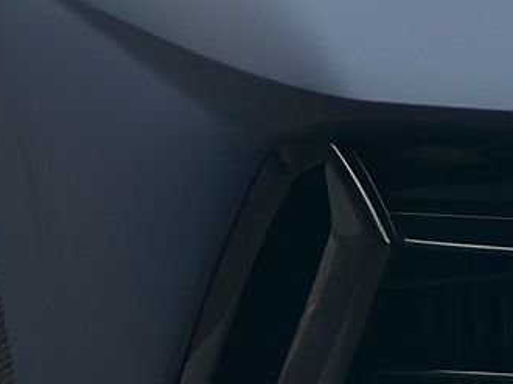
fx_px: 3450
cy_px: -337
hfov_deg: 7.9
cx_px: 1174
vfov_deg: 6.2
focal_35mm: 233
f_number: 1.78
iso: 80
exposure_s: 1/2358
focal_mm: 6.86
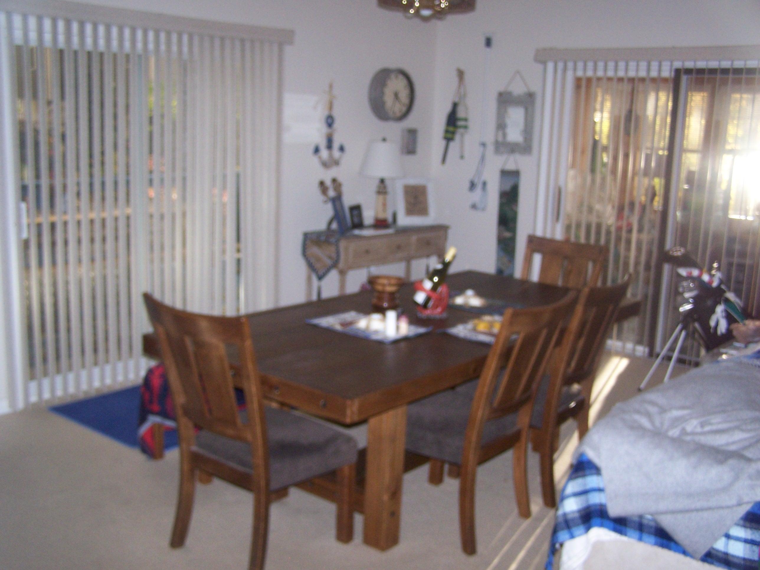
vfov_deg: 37.7
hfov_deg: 49.0
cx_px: 380
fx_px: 834
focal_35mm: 38
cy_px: 285
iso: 140
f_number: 2.8
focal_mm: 6.3
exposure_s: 1/60
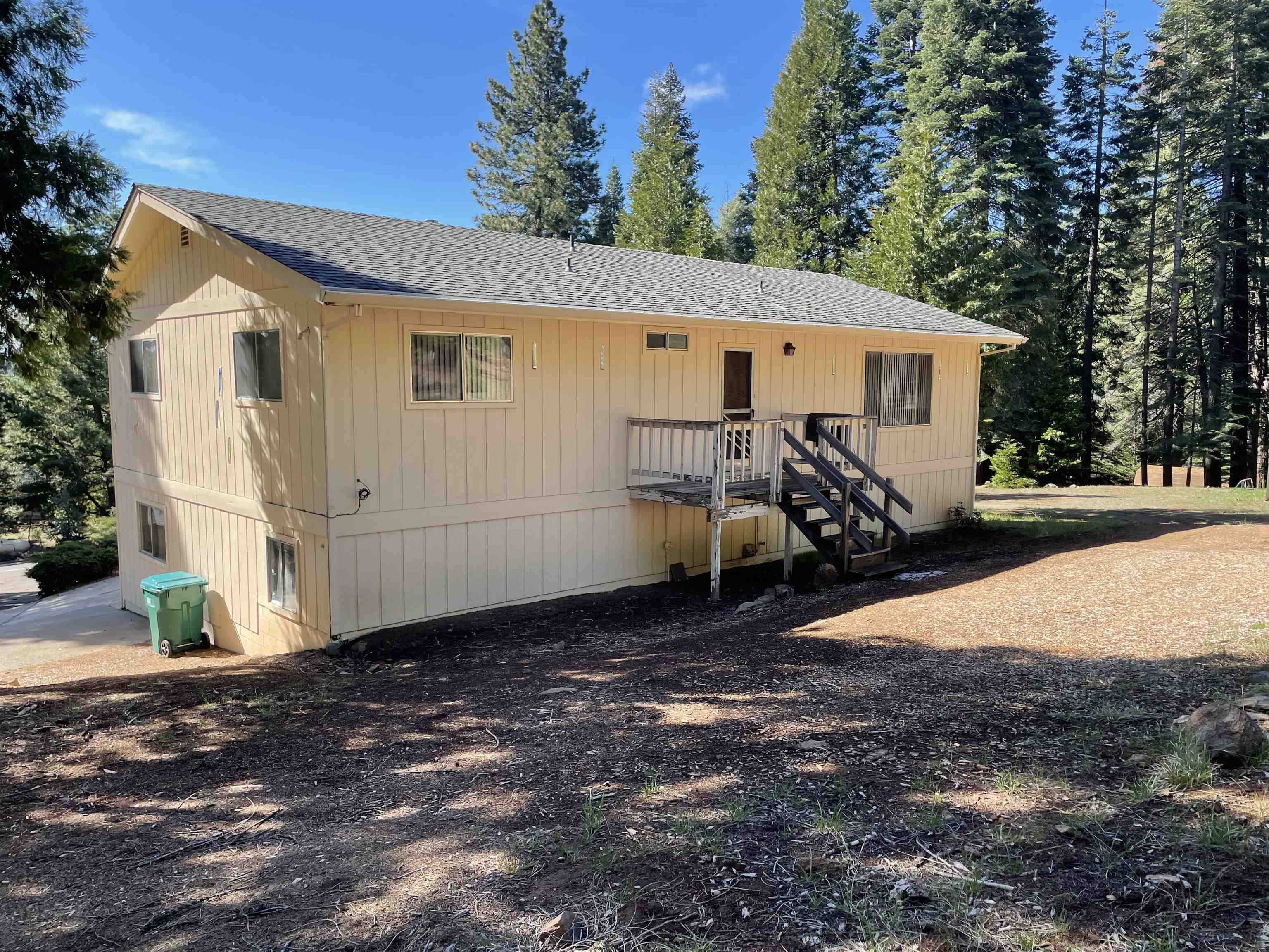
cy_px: 476
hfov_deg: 67.3
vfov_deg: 53.1
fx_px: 953
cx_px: 634
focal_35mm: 26
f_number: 1.6
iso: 32
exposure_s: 1/812
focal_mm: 4.2
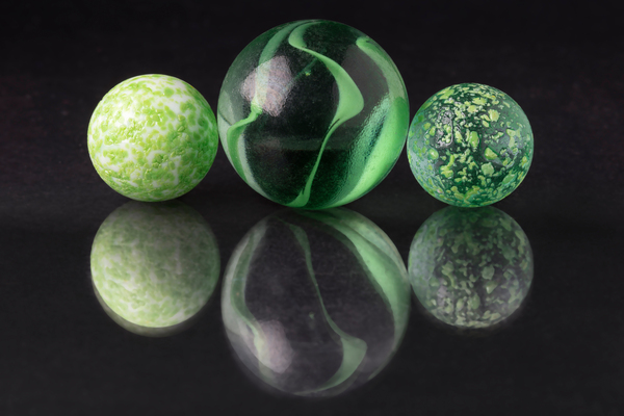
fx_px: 3466
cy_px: 208
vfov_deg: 6.9
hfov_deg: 10.3
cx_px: 312
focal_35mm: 200
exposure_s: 1/200
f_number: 22
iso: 100
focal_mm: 200
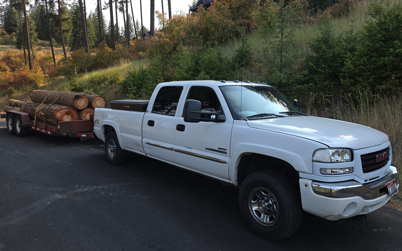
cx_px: 205
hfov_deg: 72.5
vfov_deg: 49.3
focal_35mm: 25
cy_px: 122
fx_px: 274
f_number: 1.4
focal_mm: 6.5
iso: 10
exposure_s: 1/396
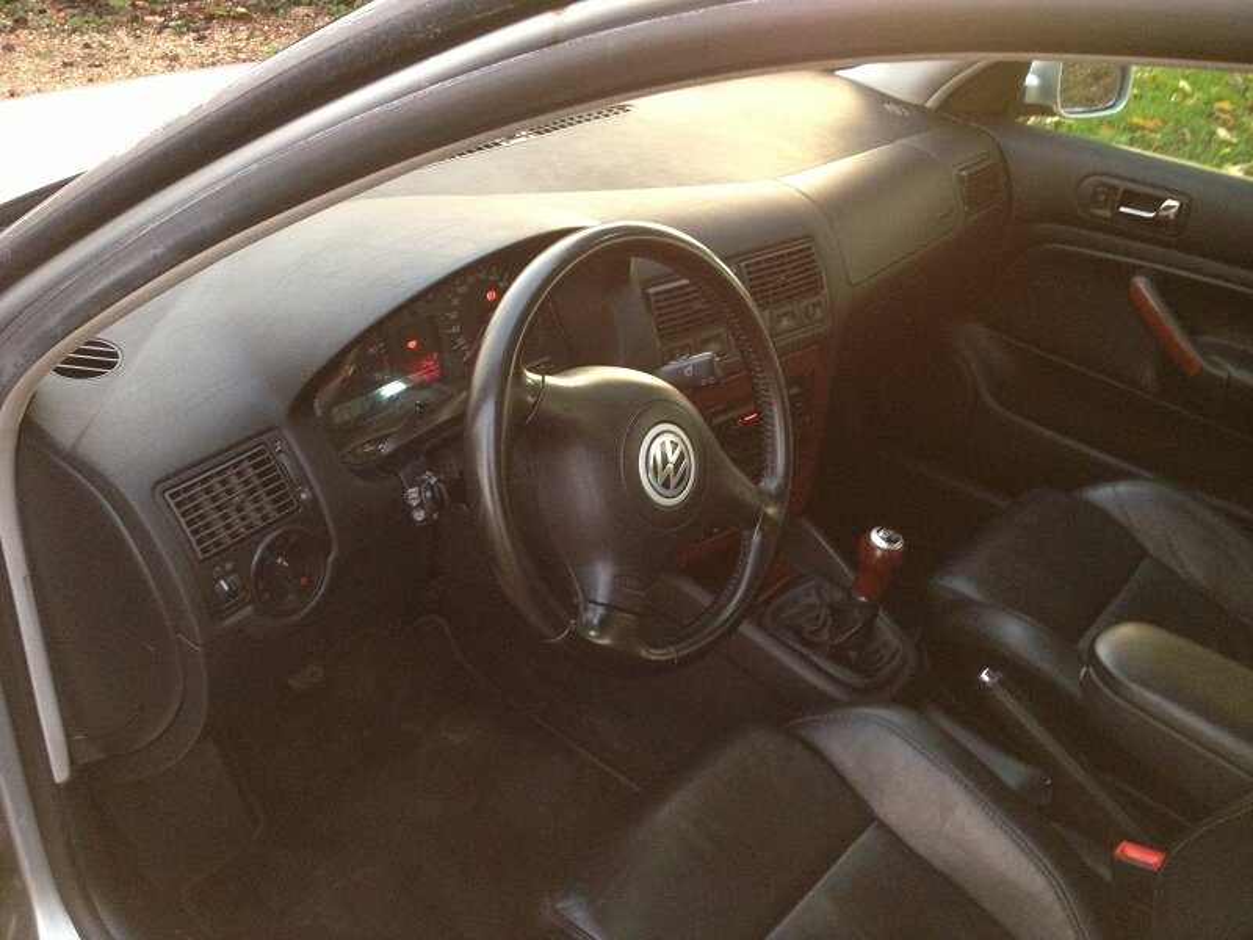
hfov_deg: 52.6
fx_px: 1267
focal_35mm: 35
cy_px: 470
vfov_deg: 40.7
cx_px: 626
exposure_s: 1/20
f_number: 2.4
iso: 250
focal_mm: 4.28
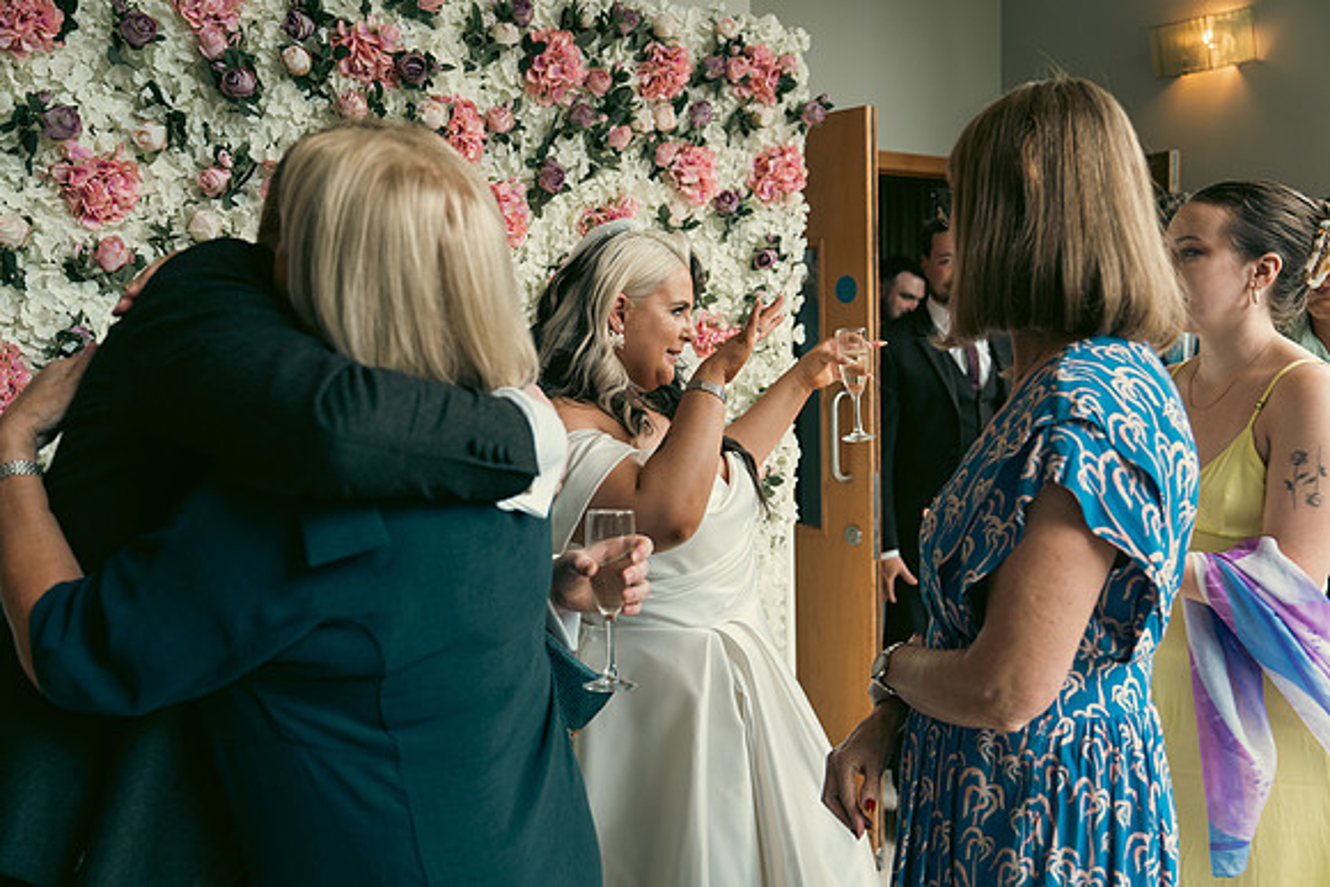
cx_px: 665
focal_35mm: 34
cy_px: 444
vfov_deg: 38.9
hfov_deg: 55.8
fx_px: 1256
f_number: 3.5
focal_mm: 34
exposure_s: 1/160
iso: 400
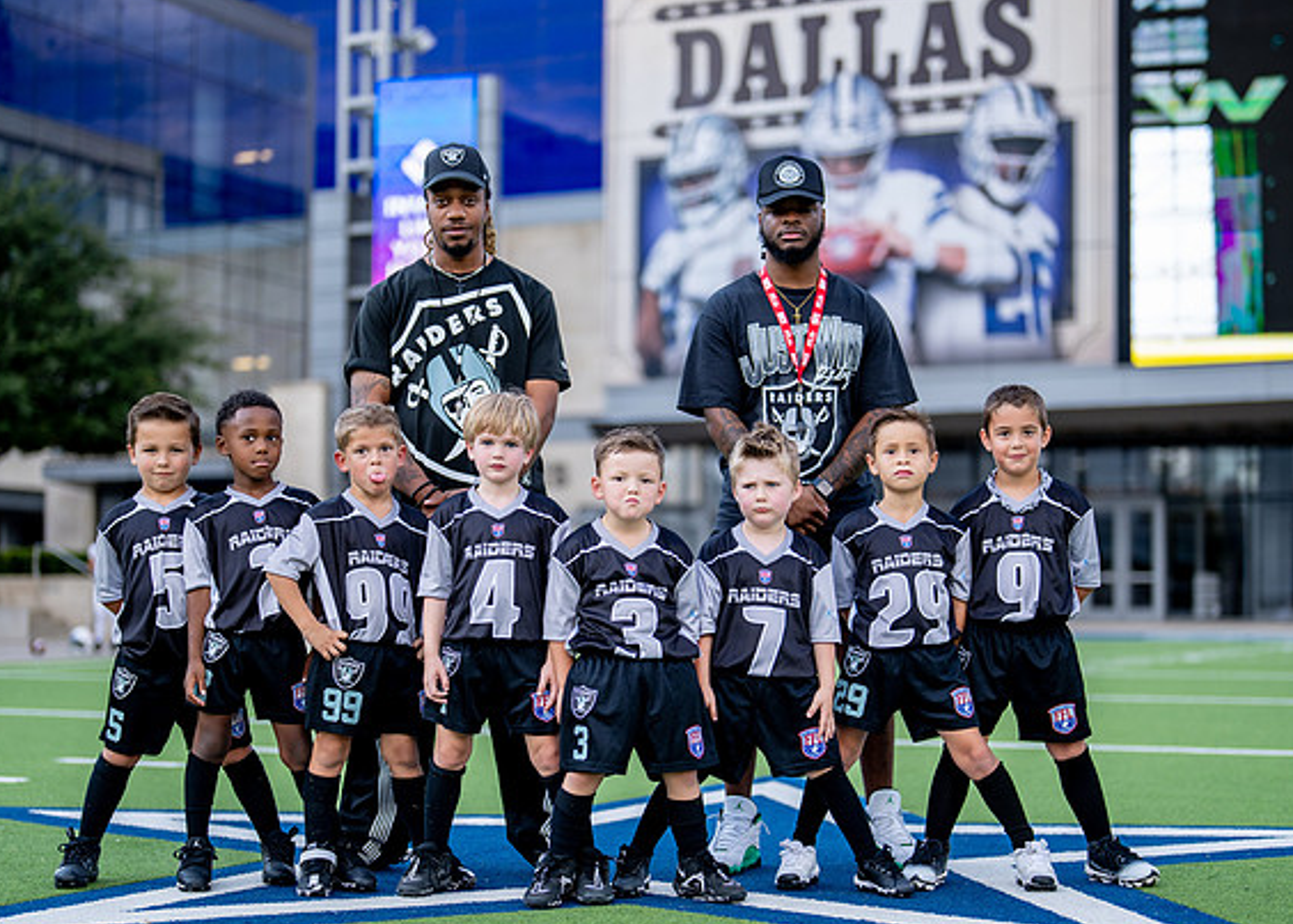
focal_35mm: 66
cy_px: 545
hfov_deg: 29.9
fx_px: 2424
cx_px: 677
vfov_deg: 21.6
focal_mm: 50
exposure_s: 1/1250
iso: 100
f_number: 1.2
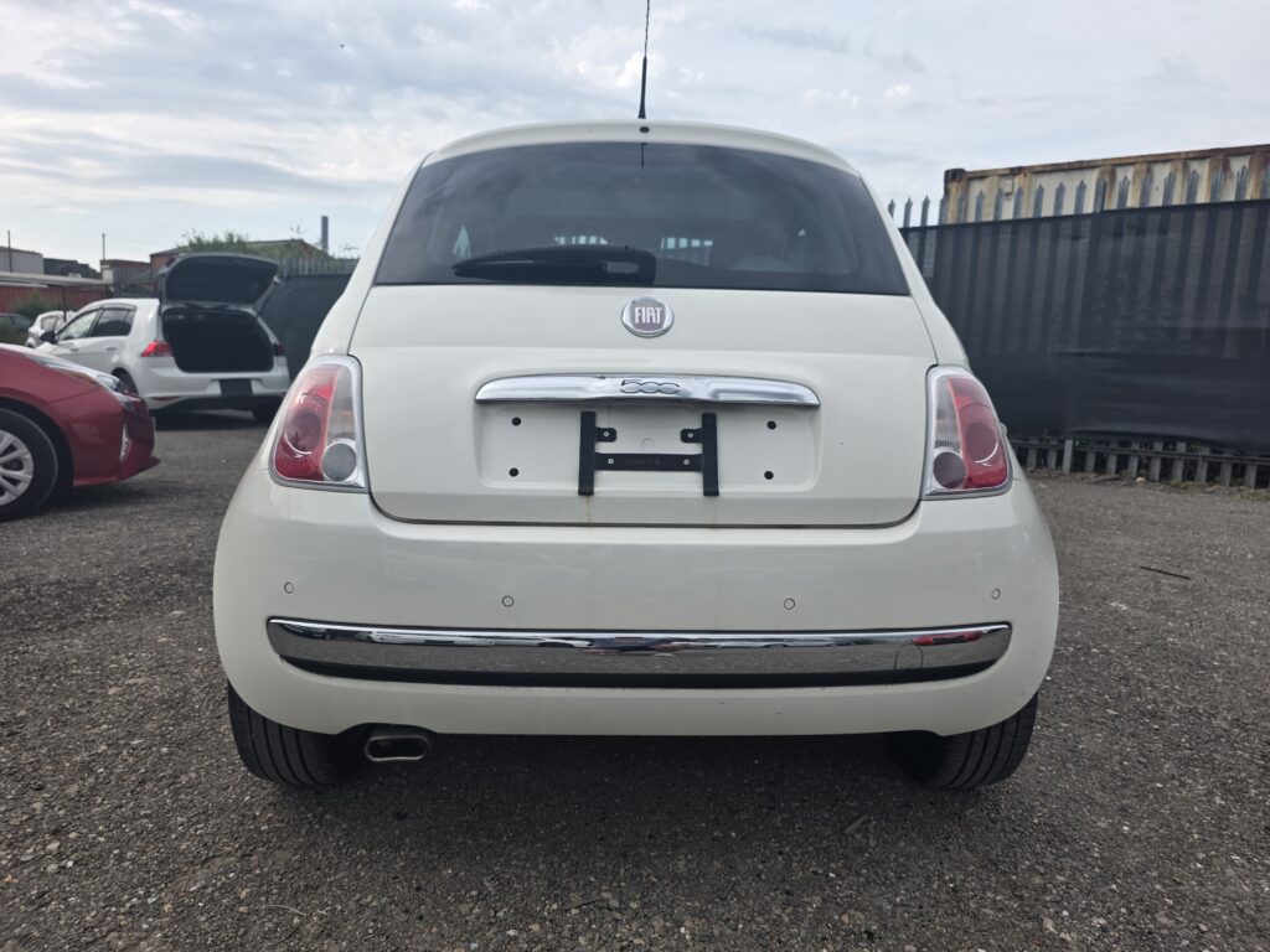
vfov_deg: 58.9
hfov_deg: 73.9
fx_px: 844
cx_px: 635
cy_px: 476
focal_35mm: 23
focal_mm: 6.3
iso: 80
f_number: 1.7
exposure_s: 1/3483
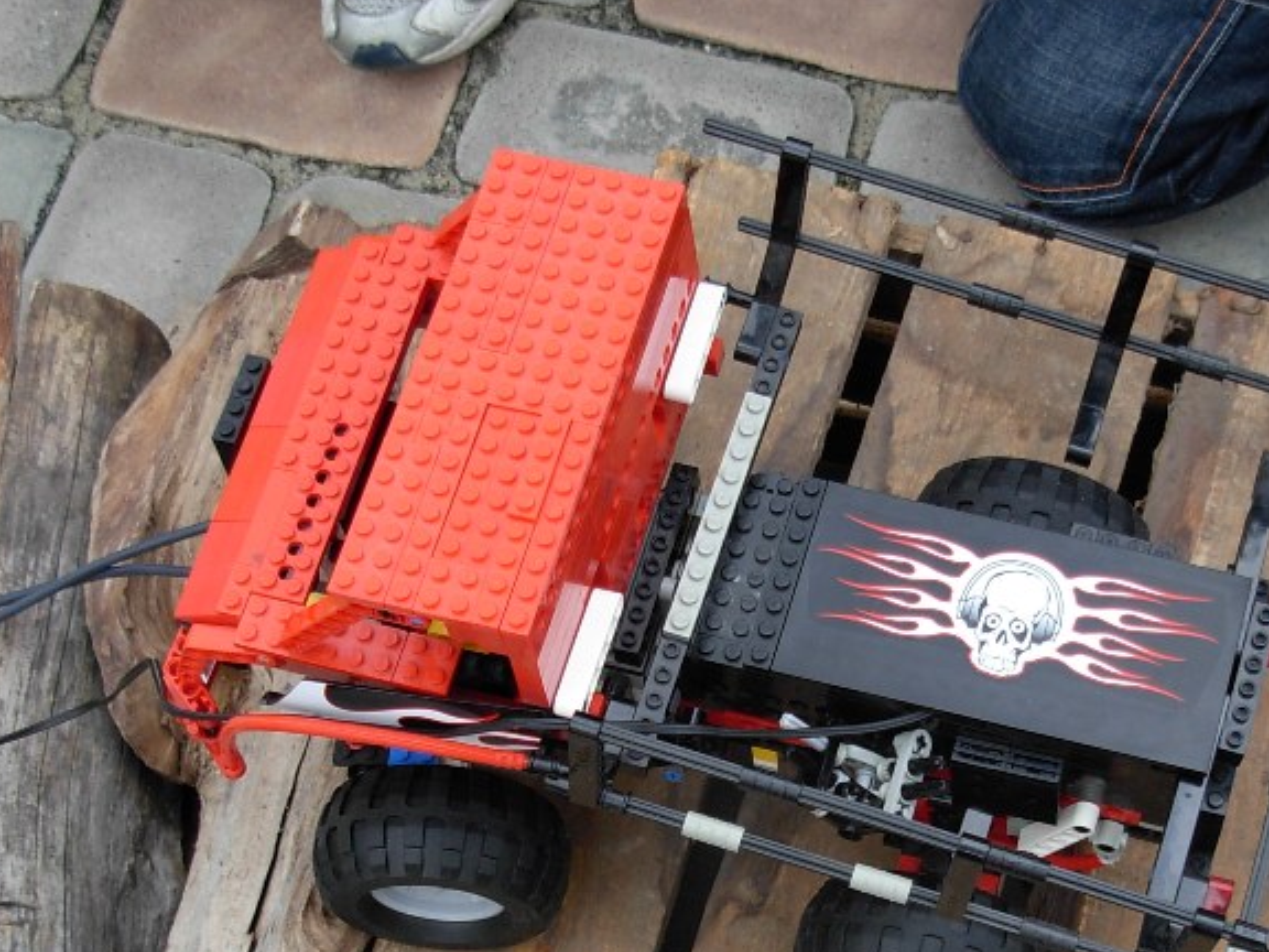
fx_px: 2933
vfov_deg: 18.4
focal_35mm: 80
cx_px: 795
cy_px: 663
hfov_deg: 24.3
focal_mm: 7.5
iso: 79
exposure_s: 1/181
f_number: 3.1
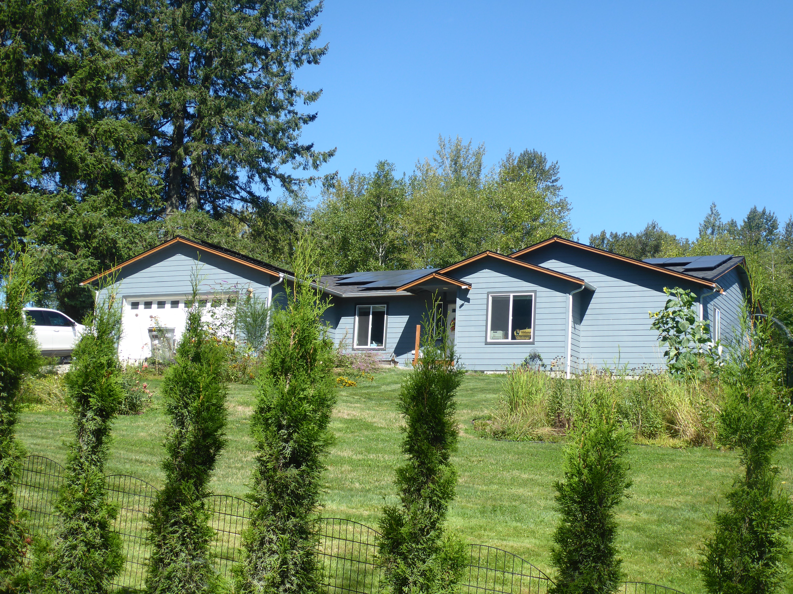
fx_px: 1306
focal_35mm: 57
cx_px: 396
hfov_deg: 33.8
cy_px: 297
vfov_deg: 25.7
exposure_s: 1/320
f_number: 4.1
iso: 80
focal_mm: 9.6
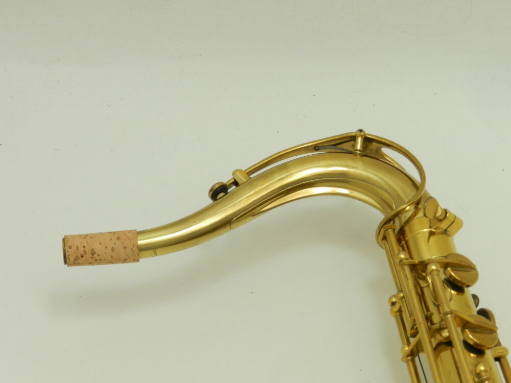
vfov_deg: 7.8
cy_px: 192
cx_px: 256
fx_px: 2820
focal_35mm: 191
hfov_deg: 10.4
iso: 360
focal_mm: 34
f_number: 5.5
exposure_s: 1/40
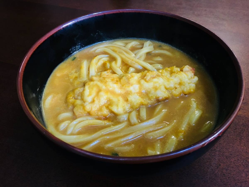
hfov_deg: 61.7
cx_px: 124
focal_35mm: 29
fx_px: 209
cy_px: 94
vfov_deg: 48.2
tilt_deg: -46.5
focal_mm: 4.15
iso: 40
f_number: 2.2
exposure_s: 1/15
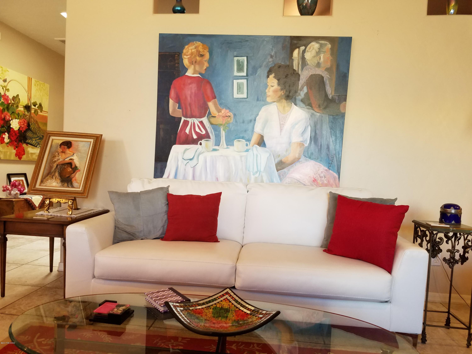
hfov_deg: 67.3
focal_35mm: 26
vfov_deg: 53.1
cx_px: 236
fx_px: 355
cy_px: 177
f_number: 1.7
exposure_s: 1/30
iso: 125
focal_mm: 4.2
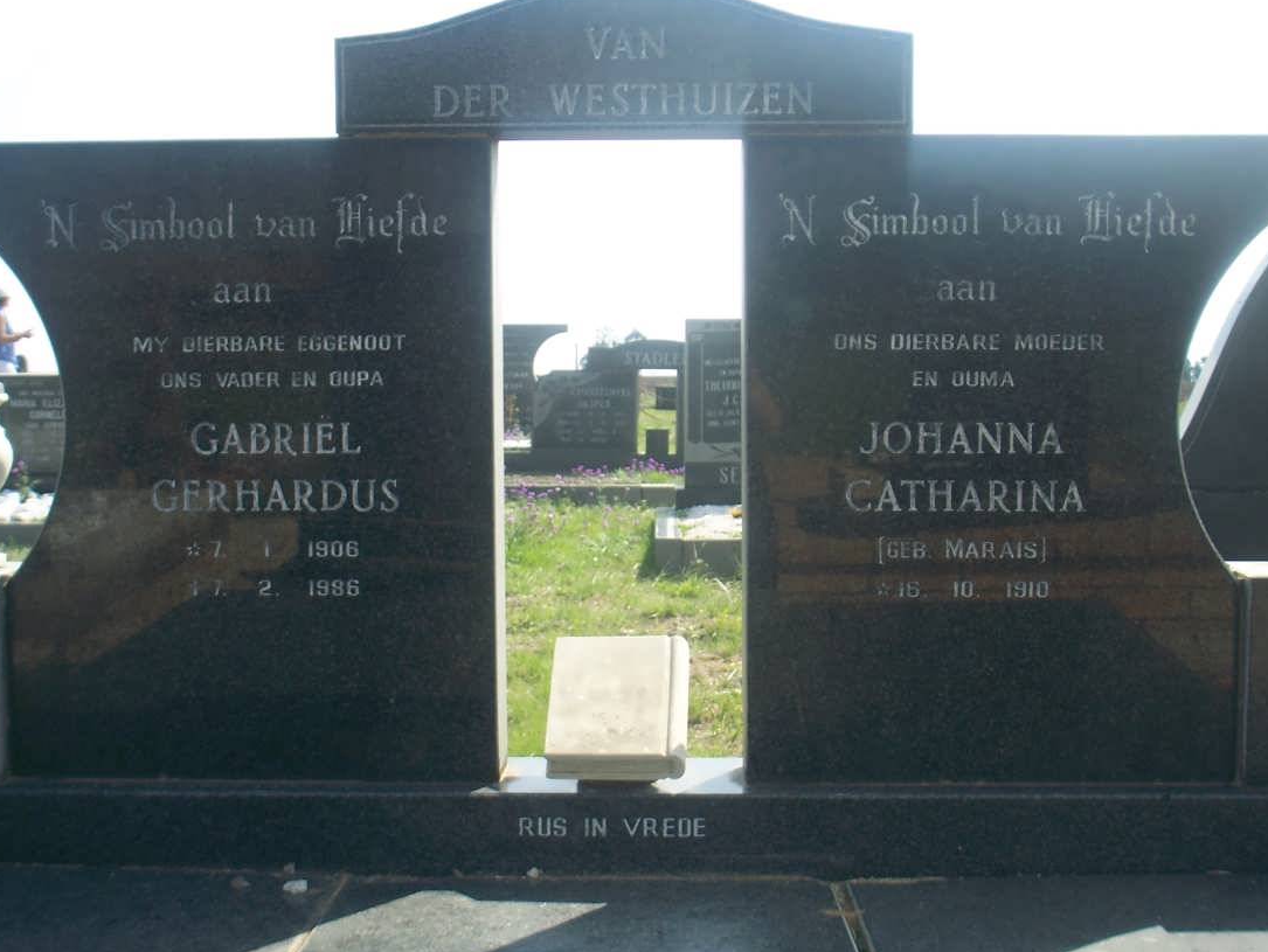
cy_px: 473
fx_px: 1906
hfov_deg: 36.8
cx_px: 630
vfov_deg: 28.1
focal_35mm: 52
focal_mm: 7.8
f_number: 3.9
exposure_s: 1/250
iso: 64
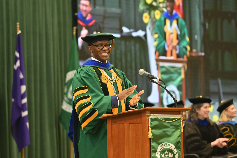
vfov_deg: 6.9
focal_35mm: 200
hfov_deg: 10.3
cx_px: 118
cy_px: 79
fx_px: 1316
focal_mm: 200
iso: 2500
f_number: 5
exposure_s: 1/250
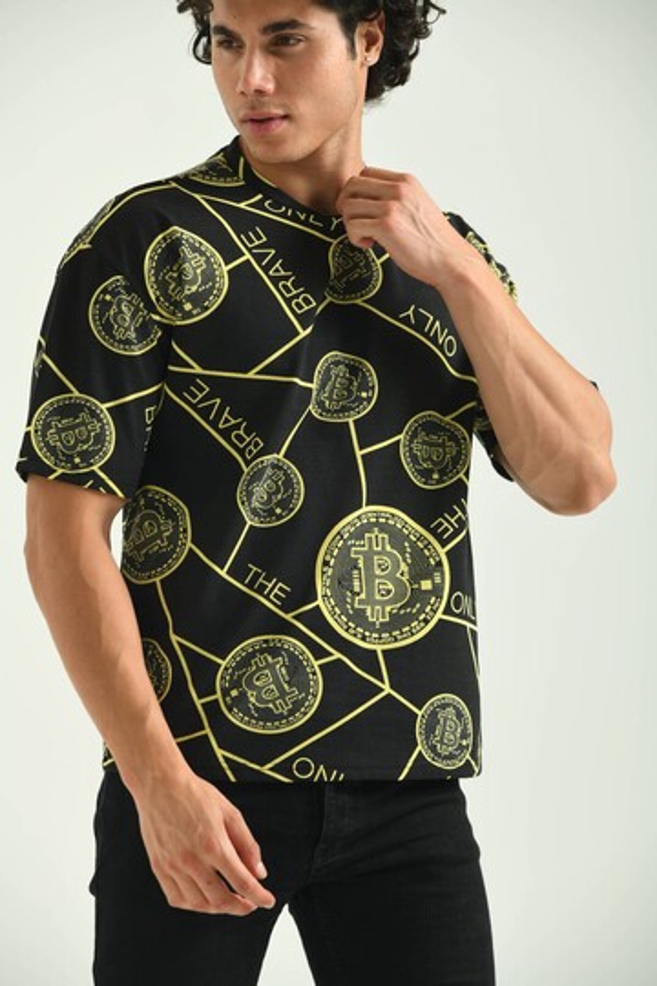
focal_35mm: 160
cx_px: 328
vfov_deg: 12.8
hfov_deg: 8.6
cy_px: 493
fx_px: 4380
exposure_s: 1/160
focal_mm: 160
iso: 100
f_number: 6.3
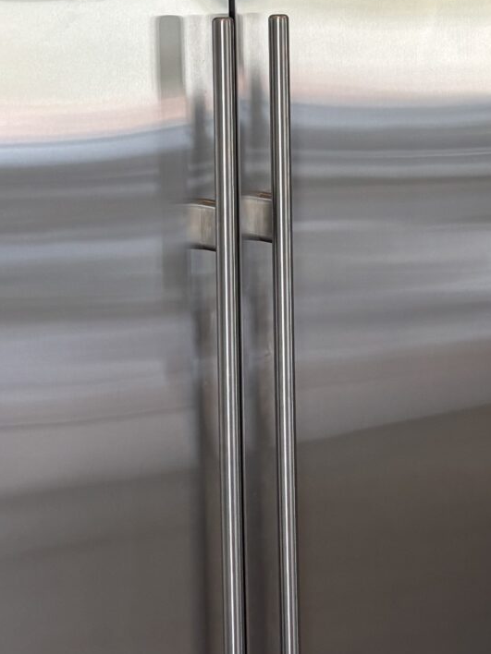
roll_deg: +1.6
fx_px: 1778
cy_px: -73
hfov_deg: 15.3
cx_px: 560
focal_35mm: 94
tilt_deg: +0.1
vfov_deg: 19.9
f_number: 1.6
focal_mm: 5.96
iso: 80
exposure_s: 1/60
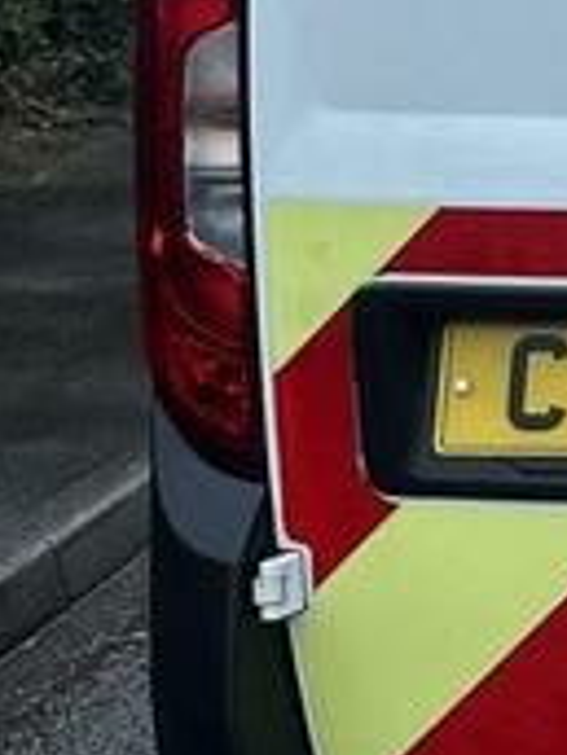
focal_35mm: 125
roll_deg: -2.3
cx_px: 1182
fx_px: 2730
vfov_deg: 15.6
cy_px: 101
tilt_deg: -7.2
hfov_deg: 10.7
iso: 125
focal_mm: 6.86
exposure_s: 1/50
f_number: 1.78
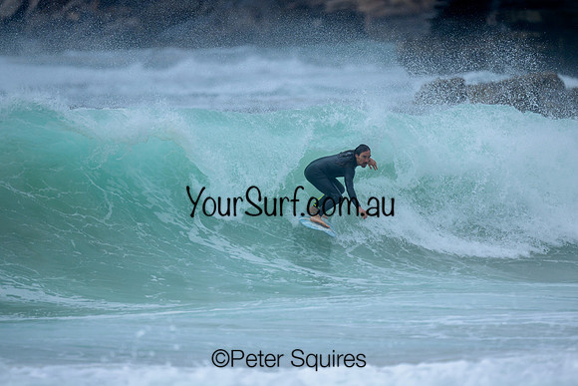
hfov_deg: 2.6
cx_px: 289
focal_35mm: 800
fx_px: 12847
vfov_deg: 1.7
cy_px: 193
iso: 280
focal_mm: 800
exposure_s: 1/2000
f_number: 6.3
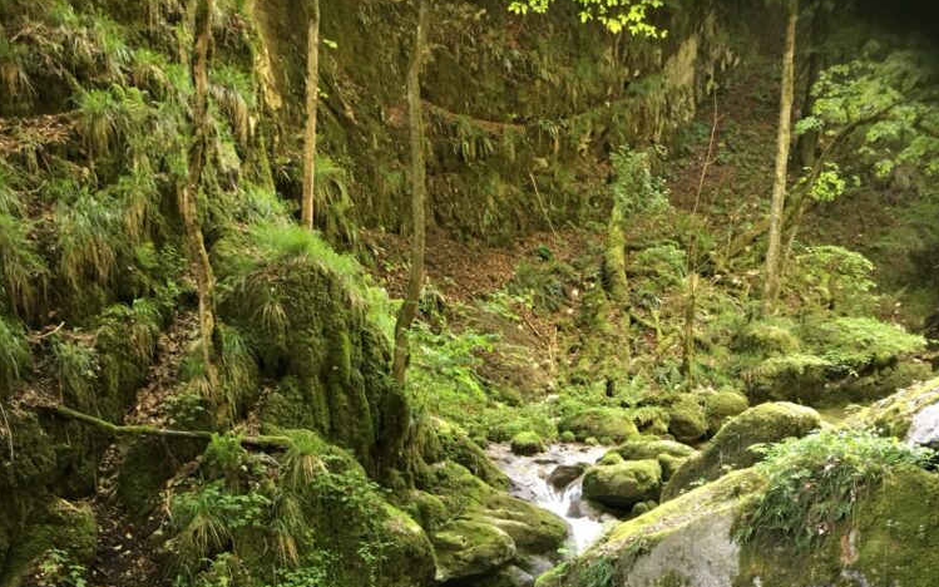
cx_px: 459
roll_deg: -1.5
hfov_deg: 47.2
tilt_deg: -10.0
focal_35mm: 42
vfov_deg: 28.0
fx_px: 1075
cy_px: 636
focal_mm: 4.15
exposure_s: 1/33
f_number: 2.2
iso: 160
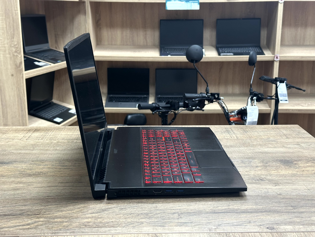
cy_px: 118
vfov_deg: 30.3
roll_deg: -0.9
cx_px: 158
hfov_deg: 39.7
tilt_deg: -13.3
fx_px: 437
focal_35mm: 48
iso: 160
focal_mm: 6.86
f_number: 1.78
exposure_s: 1/50
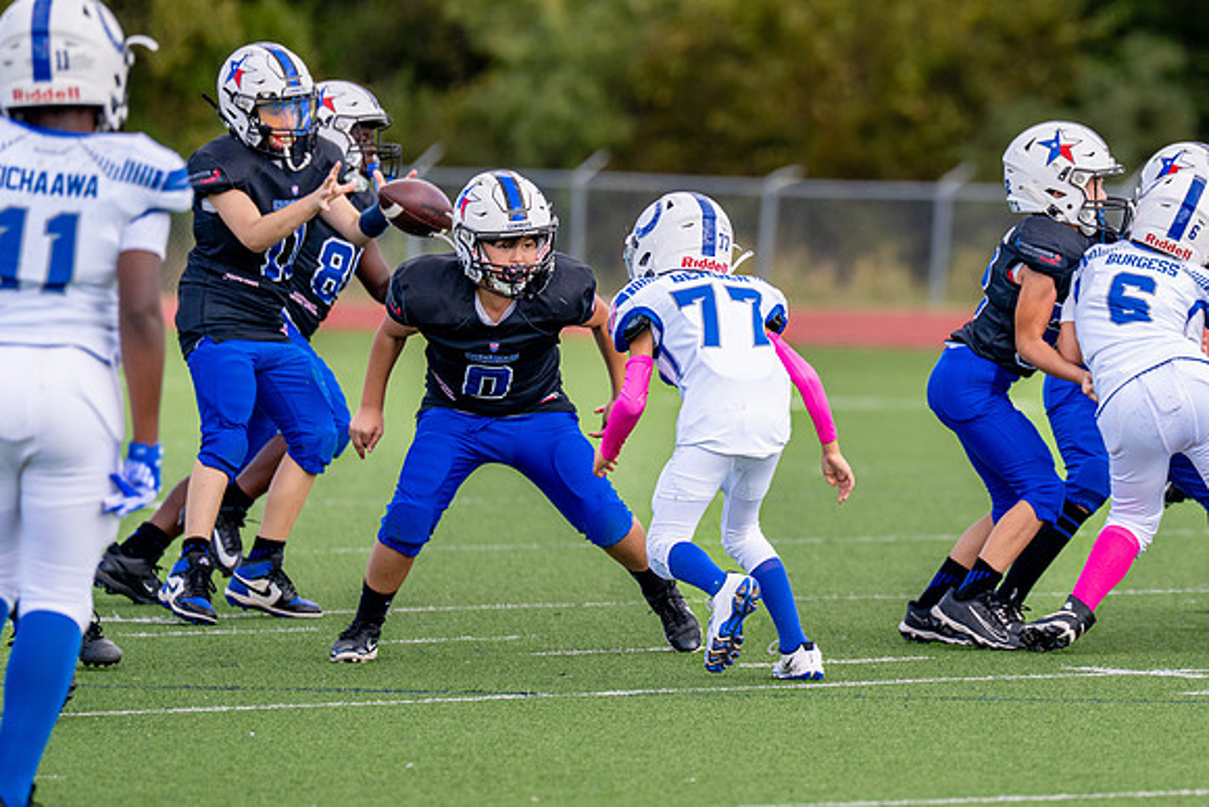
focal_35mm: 394
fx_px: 13248
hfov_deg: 5.2
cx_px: 1042
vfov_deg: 3.5
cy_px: 339
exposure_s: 1/2500
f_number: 2.8
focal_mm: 200
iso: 320
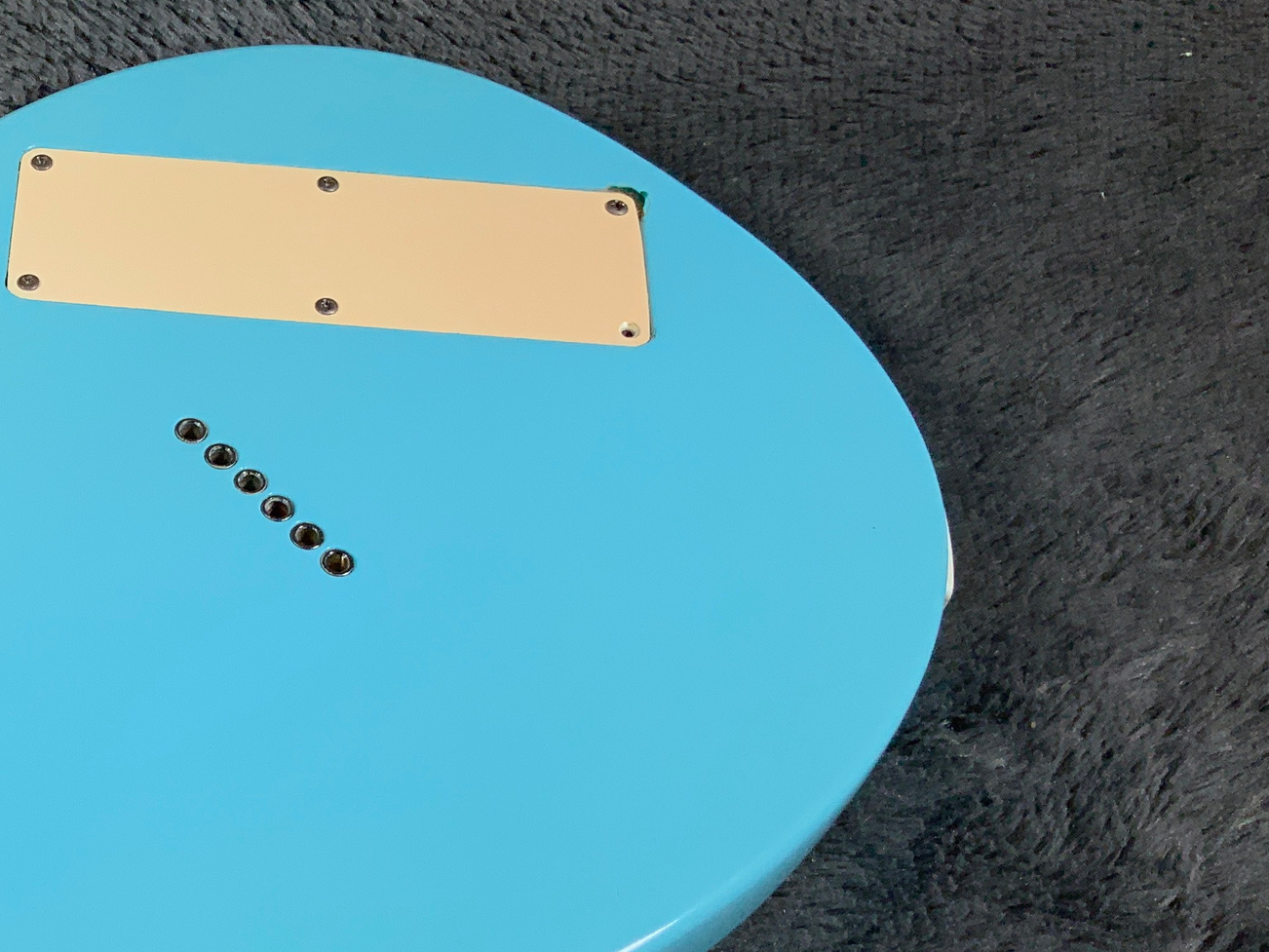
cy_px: 694
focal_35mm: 57
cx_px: 26
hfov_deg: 31.5
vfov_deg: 25.4
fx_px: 2090
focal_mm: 3
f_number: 1.8
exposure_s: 1/312
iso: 32
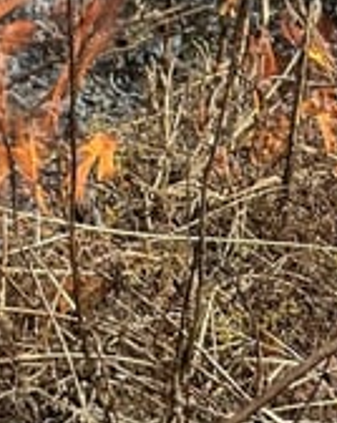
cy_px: -247
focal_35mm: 344
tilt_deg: -16.3
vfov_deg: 5.6
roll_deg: -5.0
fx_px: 4297
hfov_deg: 4.5
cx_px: -229
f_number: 2.8
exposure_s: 1/358
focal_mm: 9
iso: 32
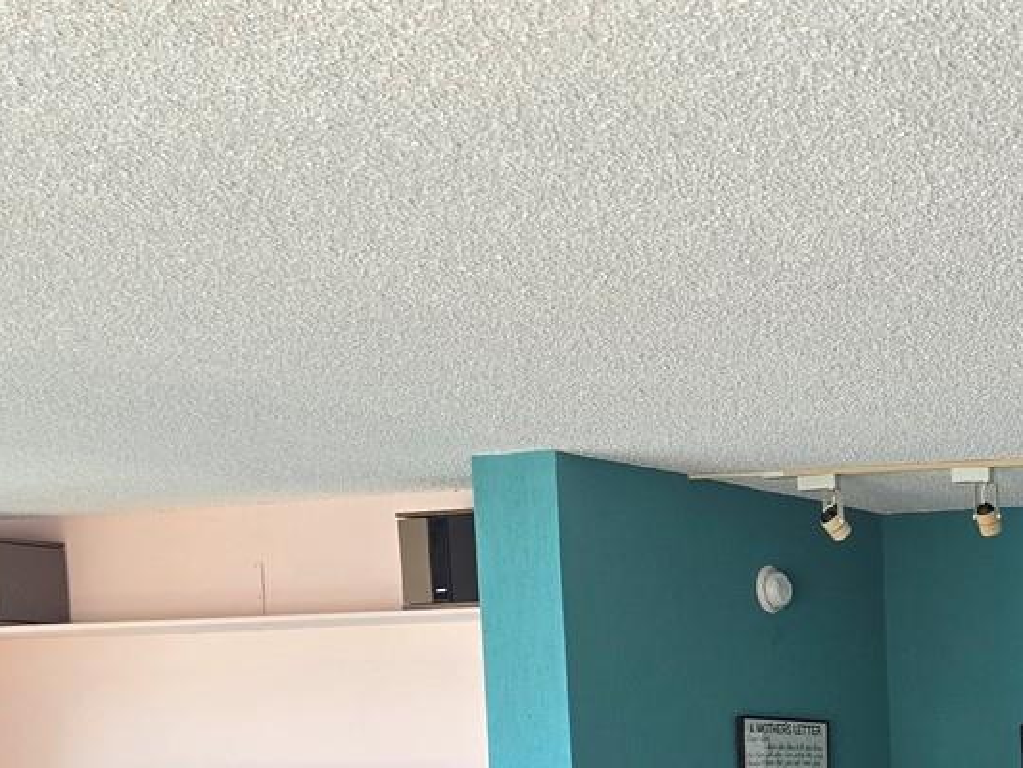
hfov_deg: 24.5
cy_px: 983
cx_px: 1332
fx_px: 2040
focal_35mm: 69
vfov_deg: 19.7
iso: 160
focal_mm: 6.3
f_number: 1.7
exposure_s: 1/120
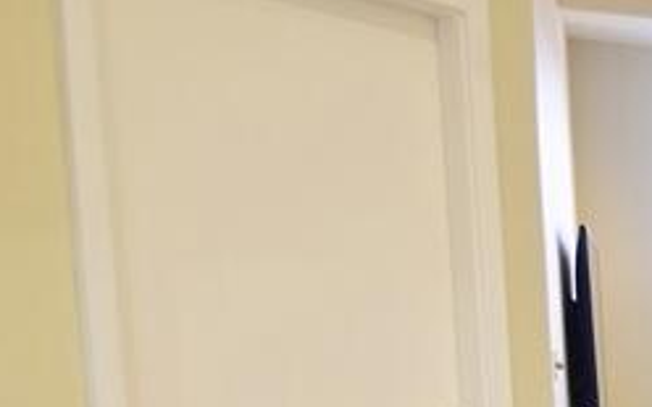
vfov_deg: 19.6
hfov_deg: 20.1
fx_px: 1119
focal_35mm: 63
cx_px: 1249
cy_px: 473
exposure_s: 1/20
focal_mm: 10
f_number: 3.5
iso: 800
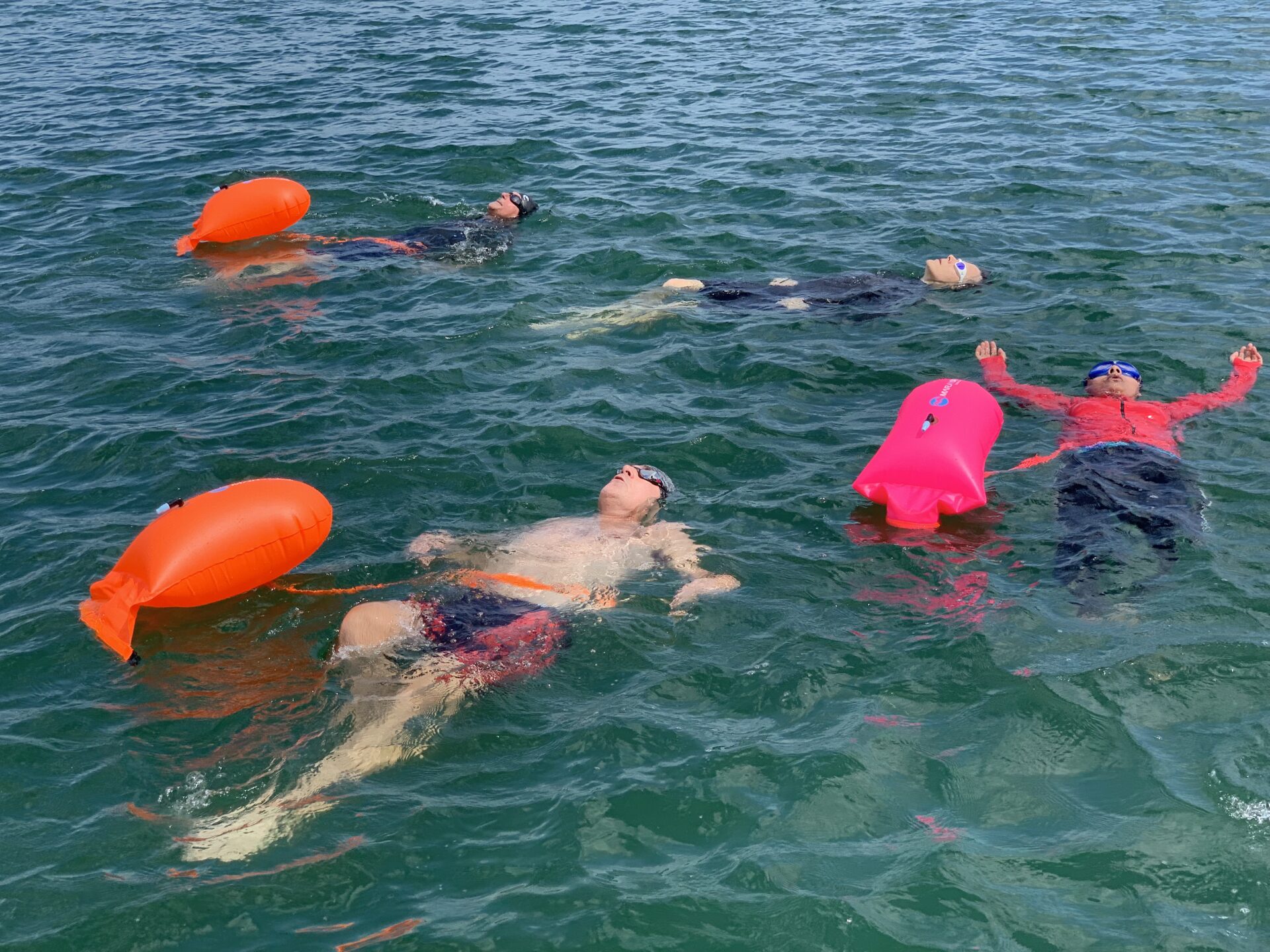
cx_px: 635
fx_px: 1908
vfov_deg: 28.0
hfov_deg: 36.8
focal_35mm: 52
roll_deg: +2.1
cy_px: 476
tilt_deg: -19.8
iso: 16
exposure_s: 1/737
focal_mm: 6
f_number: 2.4
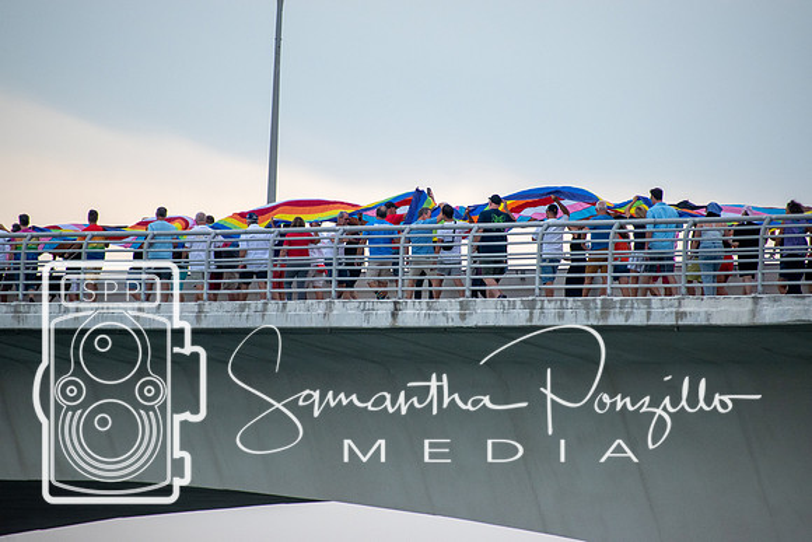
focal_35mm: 450
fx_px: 10152
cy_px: 271
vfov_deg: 3.1
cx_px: 406
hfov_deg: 4.6
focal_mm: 300
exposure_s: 1/1000
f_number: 6.3
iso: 720
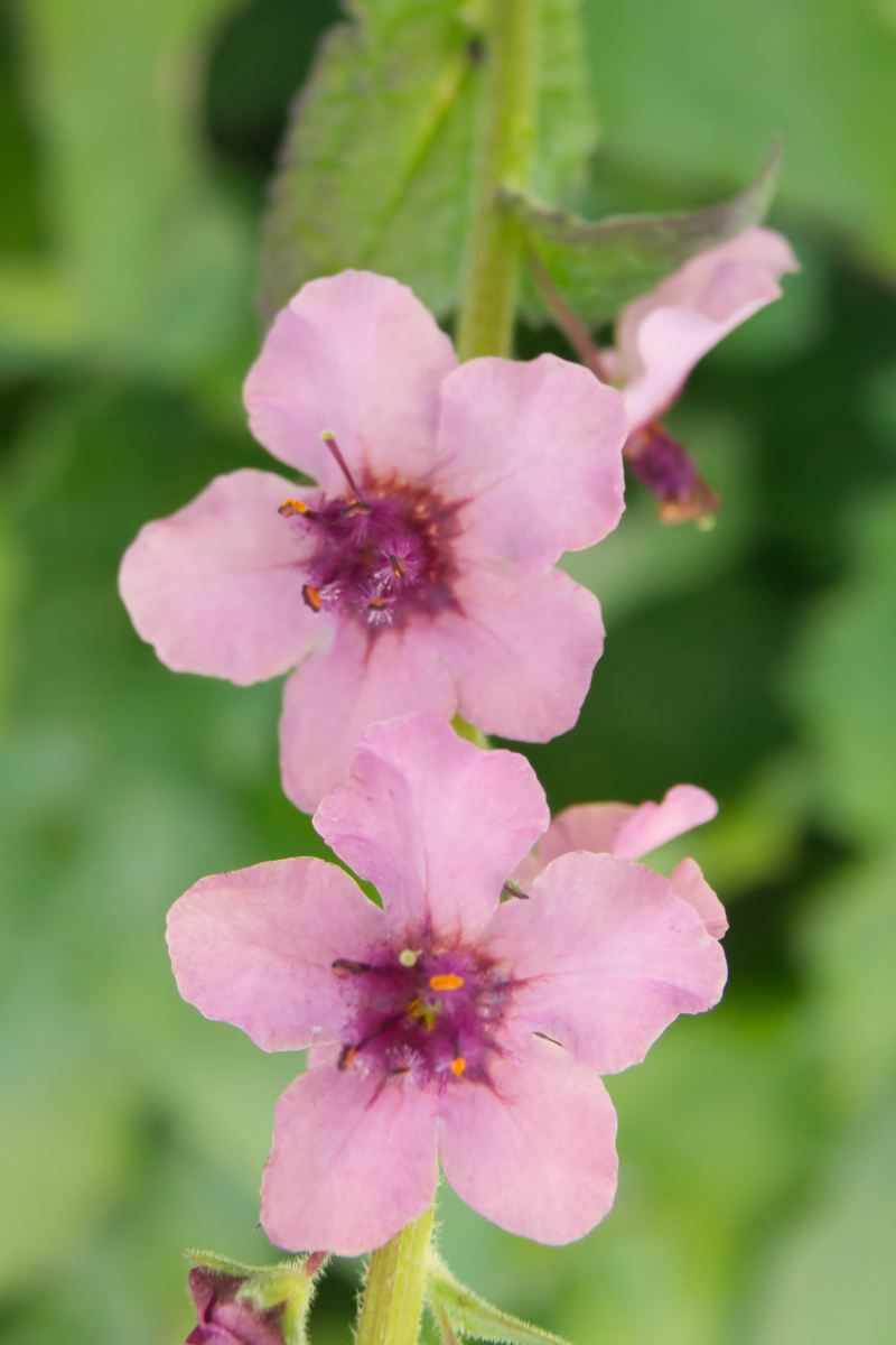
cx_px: 448
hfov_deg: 20.2
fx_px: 2520
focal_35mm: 68
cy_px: 672
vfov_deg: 29.9
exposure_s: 1/500
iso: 800
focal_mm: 45
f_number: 8
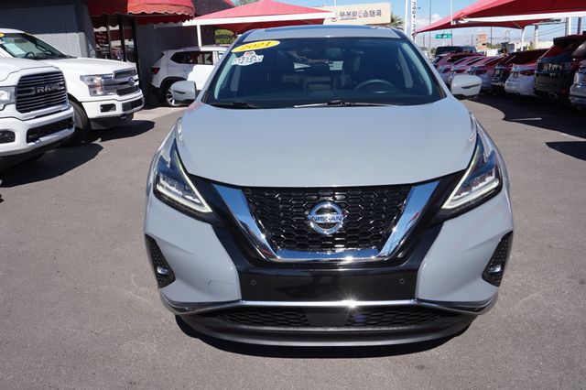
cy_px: 195
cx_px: 293
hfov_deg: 57.2
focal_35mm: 33
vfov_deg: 39.9
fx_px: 537
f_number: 9
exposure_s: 1/200
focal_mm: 22
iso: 100
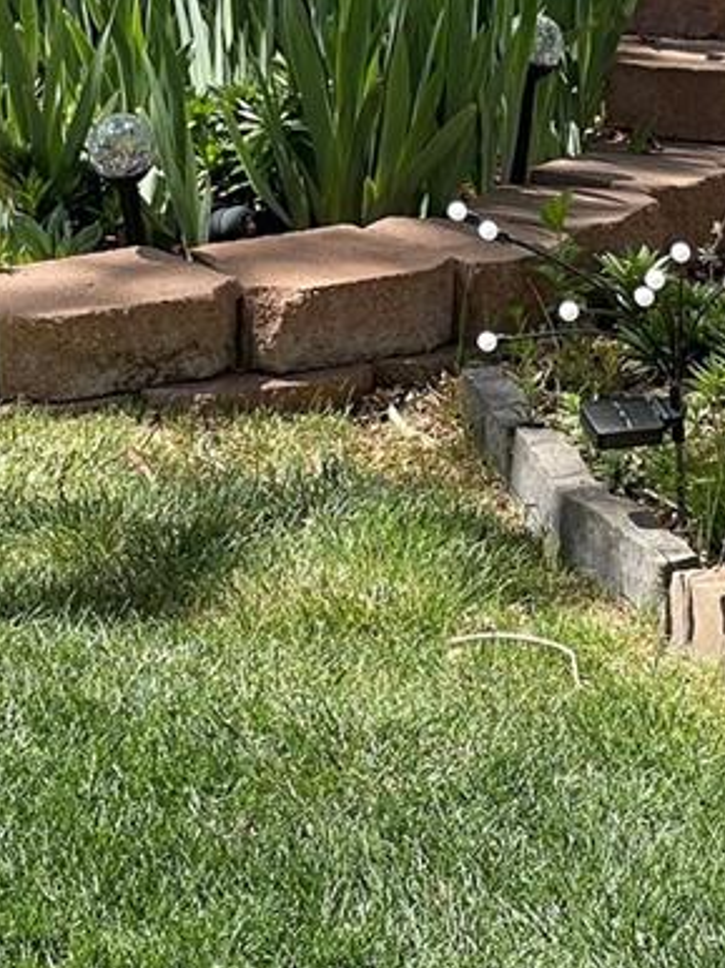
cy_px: -228
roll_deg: -2.8
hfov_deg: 7.4
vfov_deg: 9.8
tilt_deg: -9.9
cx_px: -100
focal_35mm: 199
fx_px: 5563
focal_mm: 7.5
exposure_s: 1/395
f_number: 2.2
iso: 20
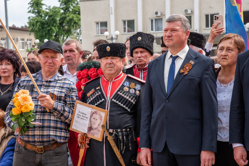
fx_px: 726
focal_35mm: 105
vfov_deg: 13.1
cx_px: 124
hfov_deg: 19.4
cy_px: 83
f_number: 13
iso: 320
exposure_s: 1/160
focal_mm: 105
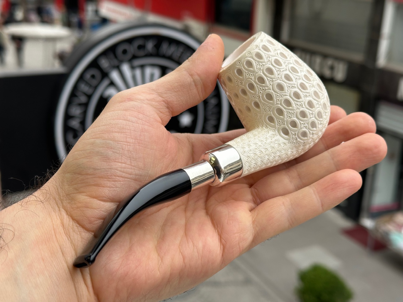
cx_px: 202
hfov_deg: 39.7
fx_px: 559
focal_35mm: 48
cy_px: 151
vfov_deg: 30.3
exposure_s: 1/275
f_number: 1.78
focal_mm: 6.86
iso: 64
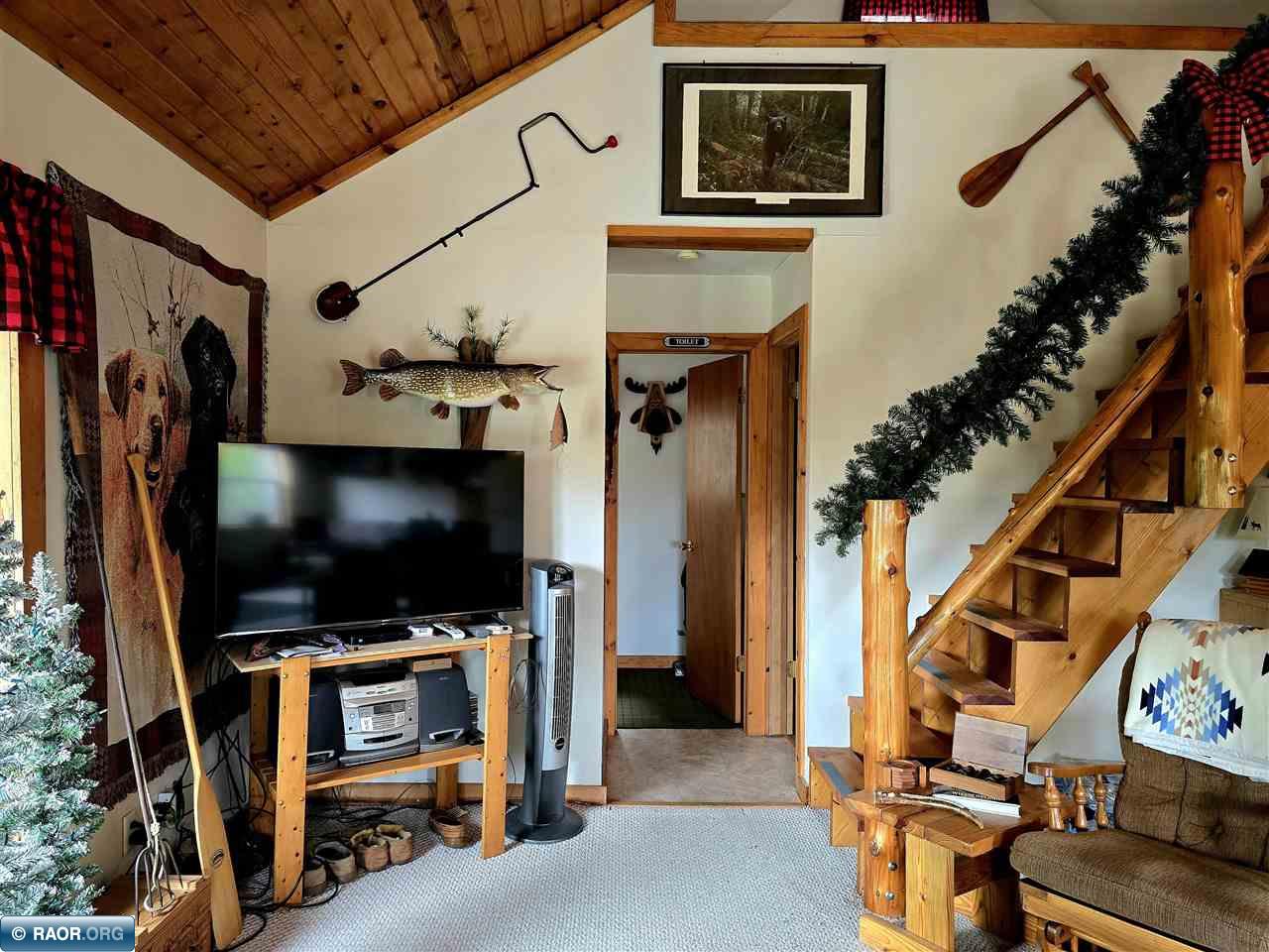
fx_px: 843
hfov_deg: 73.9
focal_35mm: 23
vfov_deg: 58.9
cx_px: 634
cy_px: 476
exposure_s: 1/60.2
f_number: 1.7
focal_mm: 6.3
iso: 640
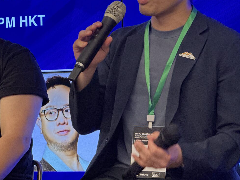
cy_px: 64
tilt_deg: +2.6
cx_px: 178
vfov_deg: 10.5
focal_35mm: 141
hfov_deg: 14.0
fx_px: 977
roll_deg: +1.8
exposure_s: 1/60
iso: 160
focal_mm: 9
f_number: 2.8
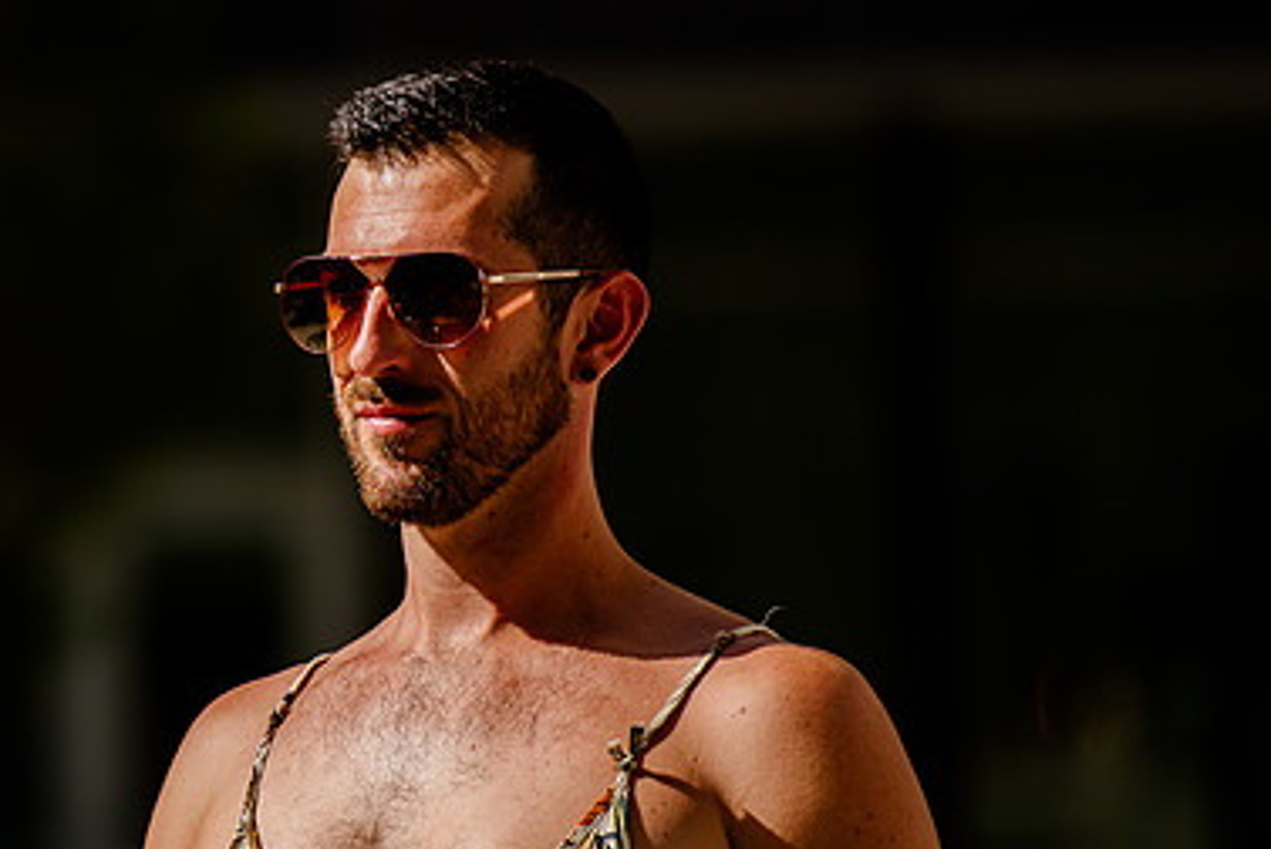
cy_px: 368
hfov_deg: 4.4
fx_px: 16465
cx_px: 38
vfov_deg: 3.0
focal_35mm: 466
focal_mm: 200
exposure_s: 1/2500
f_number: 2.8
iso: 200
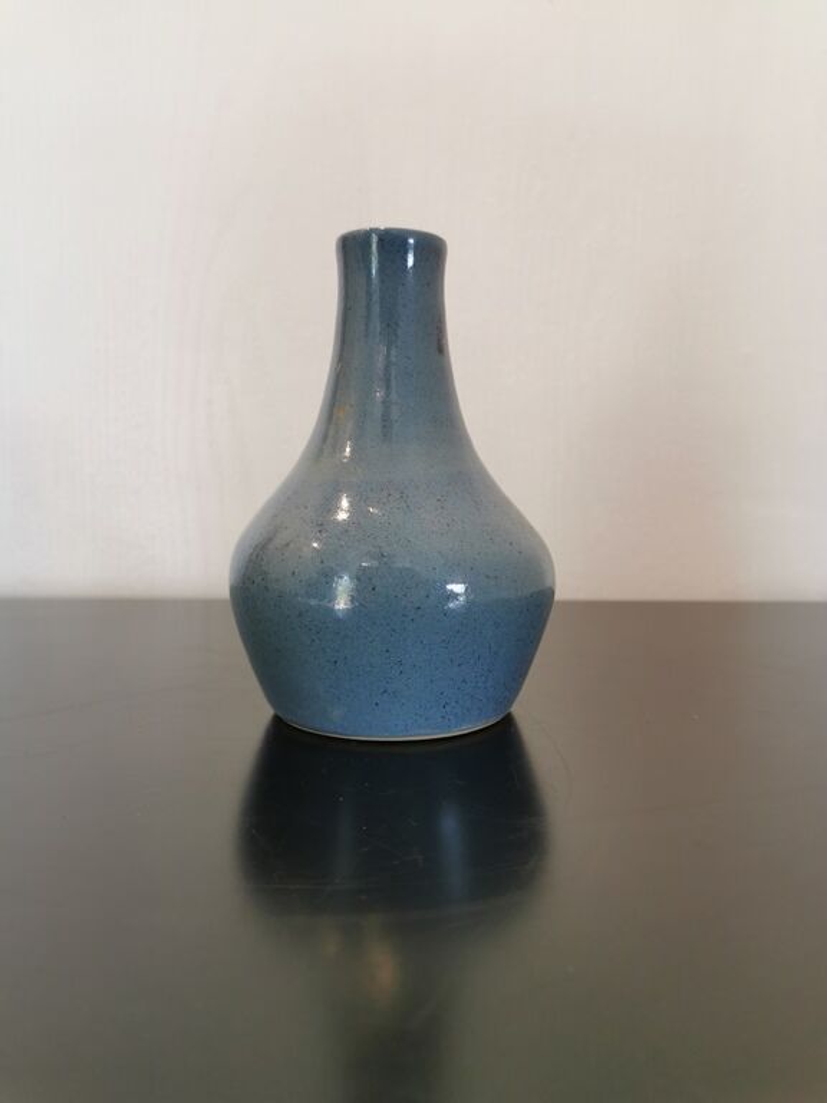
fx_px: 860
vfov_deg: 65.3
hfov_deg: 51.4
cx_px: 414
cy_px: 552
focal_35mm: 27
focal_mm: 5.58
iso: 100
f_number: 1.8
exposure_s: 1/50
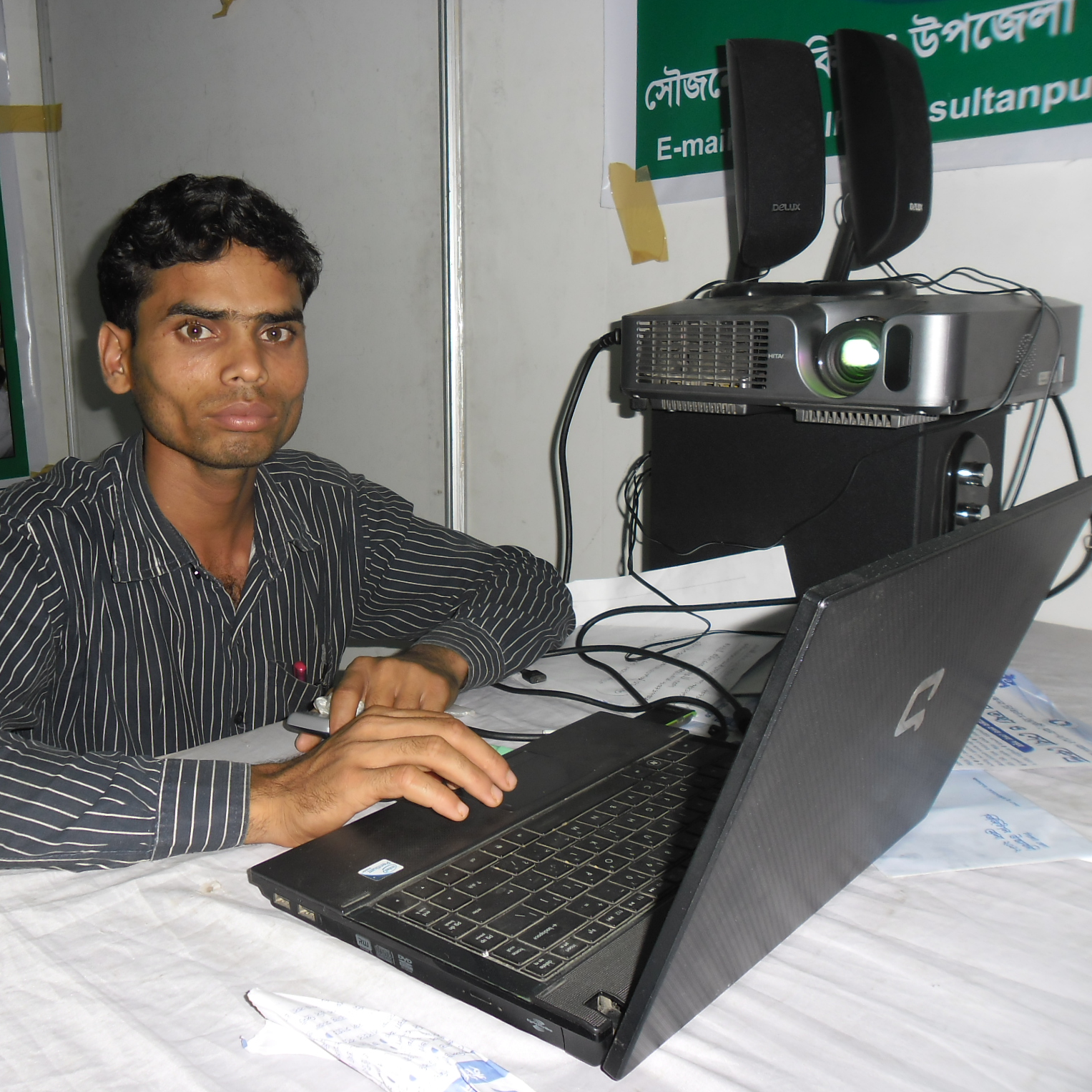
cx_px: 374
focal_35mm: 32
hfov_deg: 50.3
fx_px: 1142
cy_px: 544
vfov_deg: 51.1
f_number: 3.5
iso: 80
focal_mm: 4.9
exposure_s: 1/45
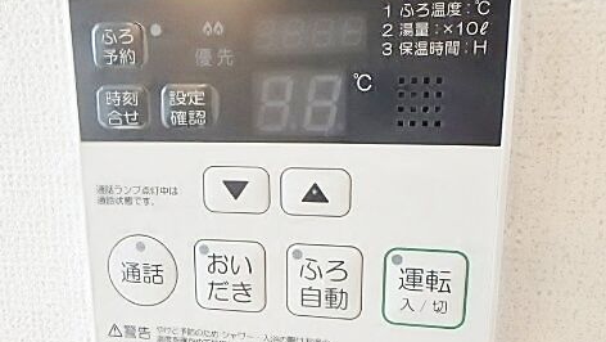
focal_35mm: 31
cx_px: 288
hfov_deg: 62.6
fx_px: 498
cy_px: 195
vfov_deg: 37.8
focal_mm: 3.7
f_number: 3.5
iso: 800
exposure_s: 1/50
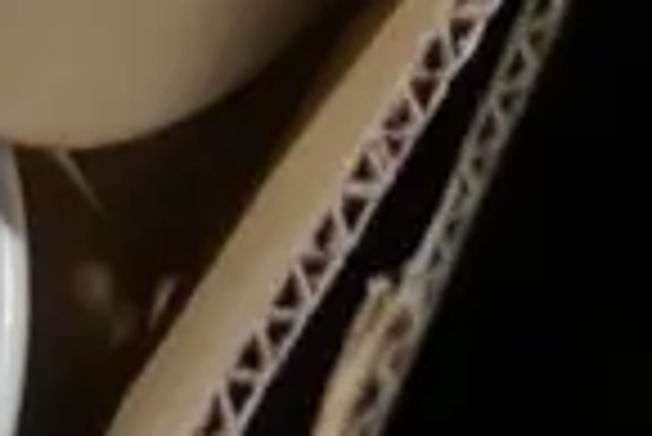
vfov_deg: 5.5
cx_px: -540
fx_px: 4260
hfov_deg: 8.4
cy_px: -942
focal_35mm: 235
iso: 250
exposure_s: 1/60
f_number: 3.6
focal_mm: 16
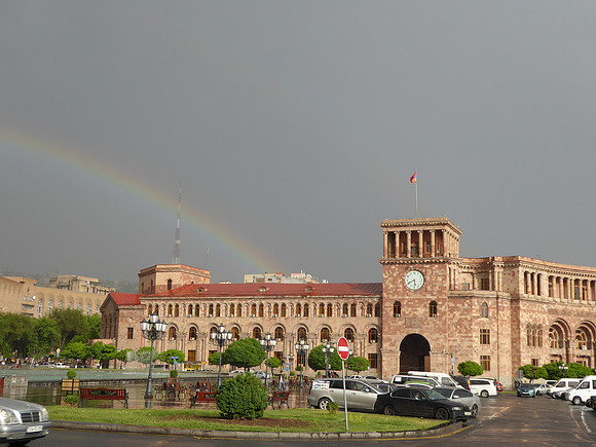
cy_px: 224
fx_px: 844
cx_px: 298
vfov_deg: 29.7
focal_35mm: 49
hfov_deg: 38.9
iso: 80
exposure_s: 1/160
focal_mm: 8.4
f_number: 4
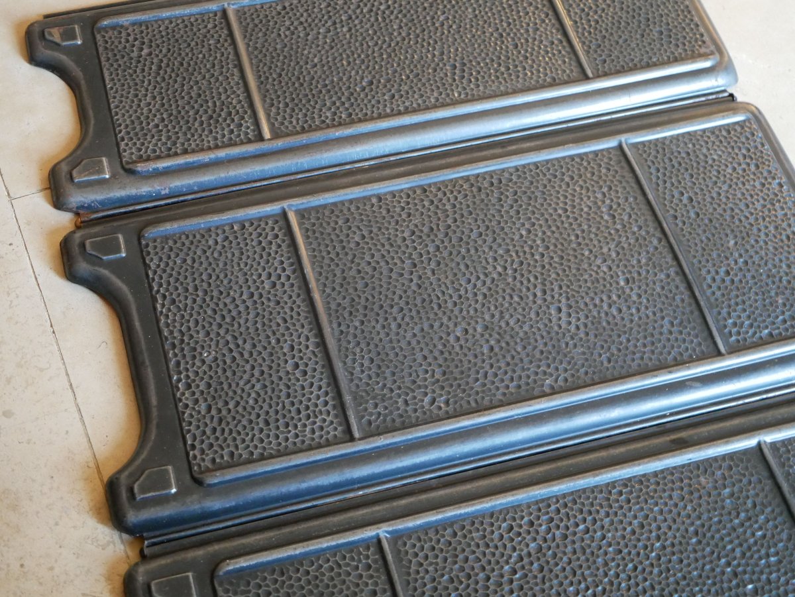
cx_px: 398
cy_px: 298
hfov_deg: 32.2
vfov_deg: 24.4
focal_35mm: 60
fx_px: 1379
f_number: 3.5
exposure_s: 1/25
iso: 3200
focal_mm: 30
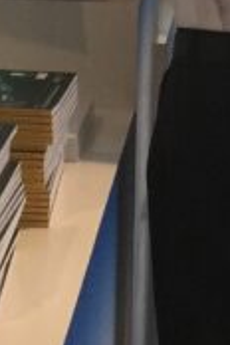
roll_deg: -1.2
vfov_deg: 11.4
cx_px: 79
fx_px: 1706
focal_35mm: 178
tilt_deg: -9.9
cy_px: 6
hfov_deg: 7.7
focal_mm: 4.15
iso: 32
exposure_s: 1/33
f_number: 2.2
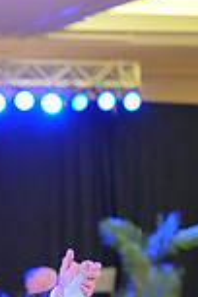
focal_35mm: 227
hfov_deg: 5.9
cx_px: -166
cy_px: 458
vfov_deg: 8.8
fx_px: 1873
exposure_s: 1/500
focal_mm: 60
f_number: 2
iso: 6400
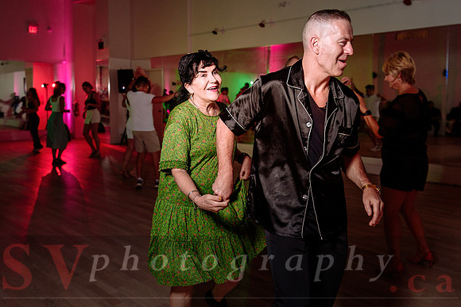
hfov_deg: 53.4
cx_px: 230
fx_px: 458
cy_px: 118
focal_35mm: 36
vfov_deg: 36.9
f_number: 3.5
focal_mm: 29
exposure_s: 1/125
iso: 800
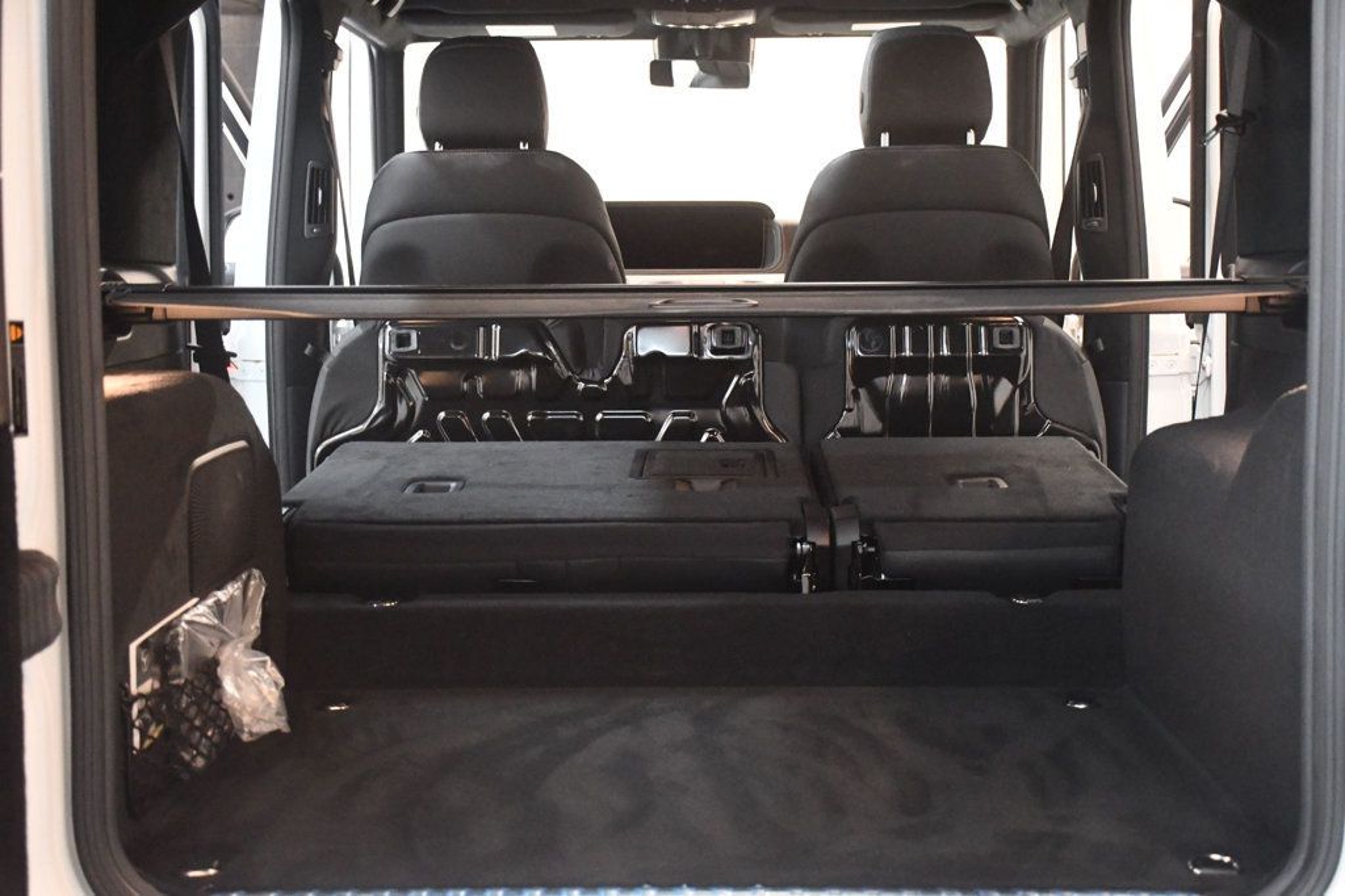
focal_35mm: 48
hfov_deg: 41.1
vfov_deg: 28.1
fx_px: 1793
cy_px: 448
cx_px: 672
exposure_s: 1/60
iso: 7200
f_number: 4
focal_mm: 32
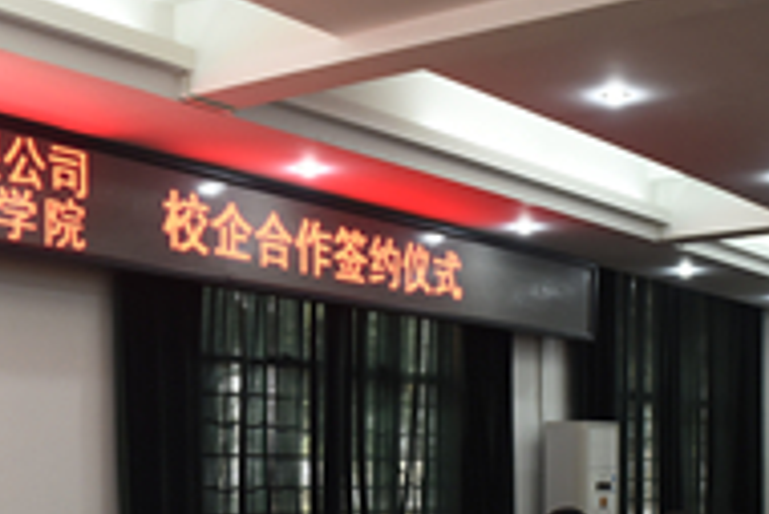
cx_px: 417
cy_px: 544
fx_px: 1347
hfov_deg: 31.9
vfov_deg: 20.7
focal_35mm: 63
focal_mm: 24
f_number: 5.6
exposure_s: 1/60
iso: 1250
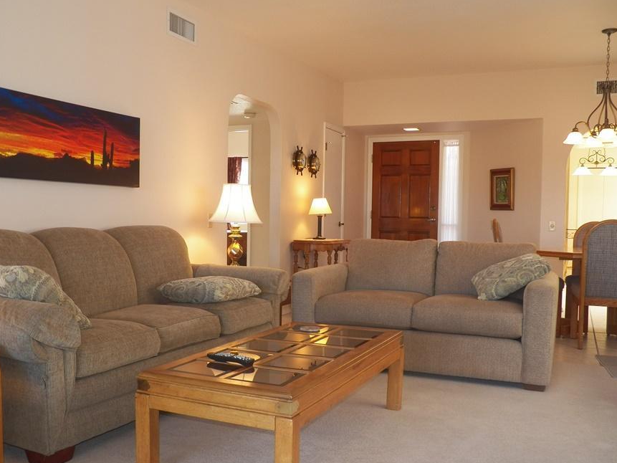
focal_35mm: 36
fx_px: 642
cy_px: 255
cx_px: 261
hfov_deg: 51.1
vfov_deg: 39.6
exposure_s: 1/40
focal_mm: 5.5
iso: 125
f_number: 2.8
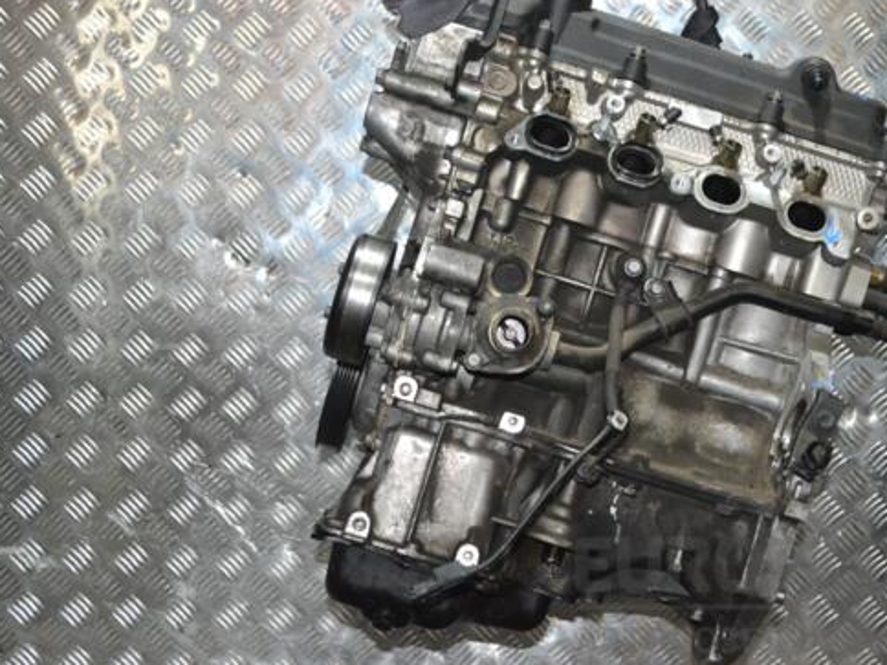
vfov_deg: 23.4
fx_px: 1604
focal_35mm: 63
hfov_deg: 30.8
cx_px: 541
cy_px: 321
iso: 3200
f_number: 7.1
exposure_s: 1/60
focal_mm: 35
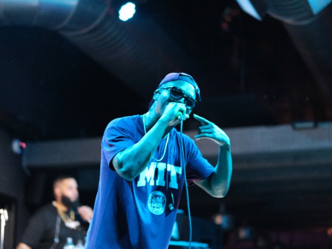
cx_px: 162
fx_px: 883
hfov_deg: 21.3
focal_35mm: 92
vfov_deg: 16.1
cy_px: 124
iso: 8000
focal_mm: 56
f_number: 1.4
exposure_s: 1/170
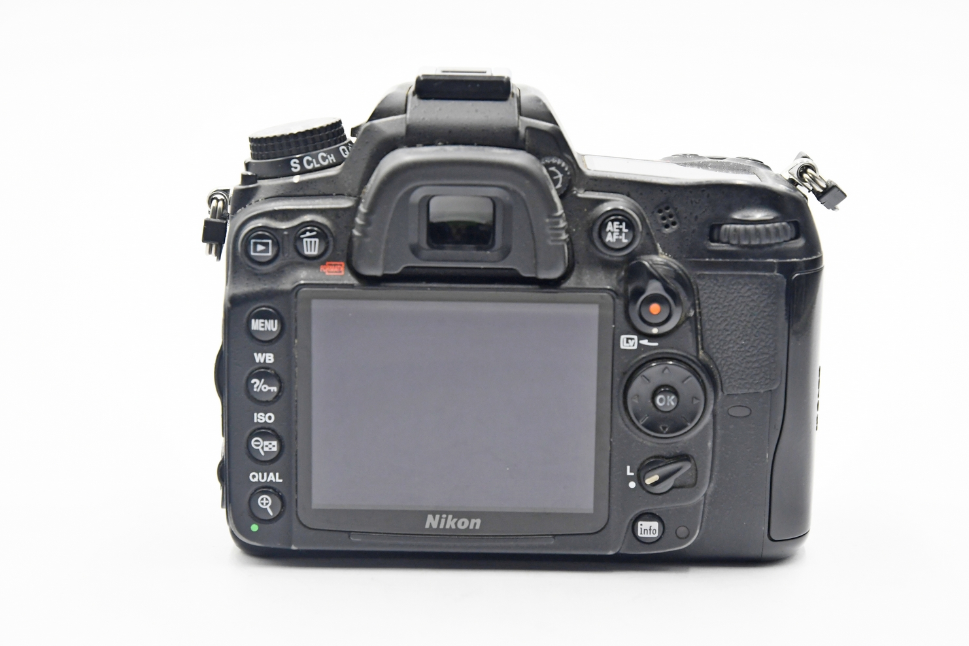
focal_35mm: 85
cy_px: 321
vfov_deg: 16.1
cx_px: 488
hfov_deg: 23.9
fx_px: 2288
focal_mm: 56
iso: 1600
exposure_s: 1/125
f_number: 7.1
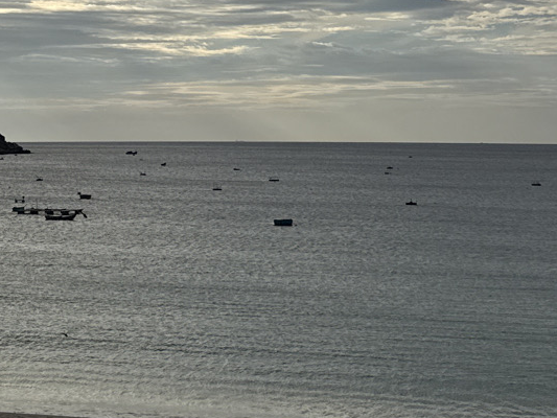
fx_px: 1449
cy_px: -164
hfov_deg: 21.6
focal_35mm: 90
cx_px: 132
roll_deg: -0.3
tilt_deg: +11.4
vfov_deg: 15.4
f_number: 1.78
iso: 80
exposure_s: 1/10309
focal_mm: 6.76
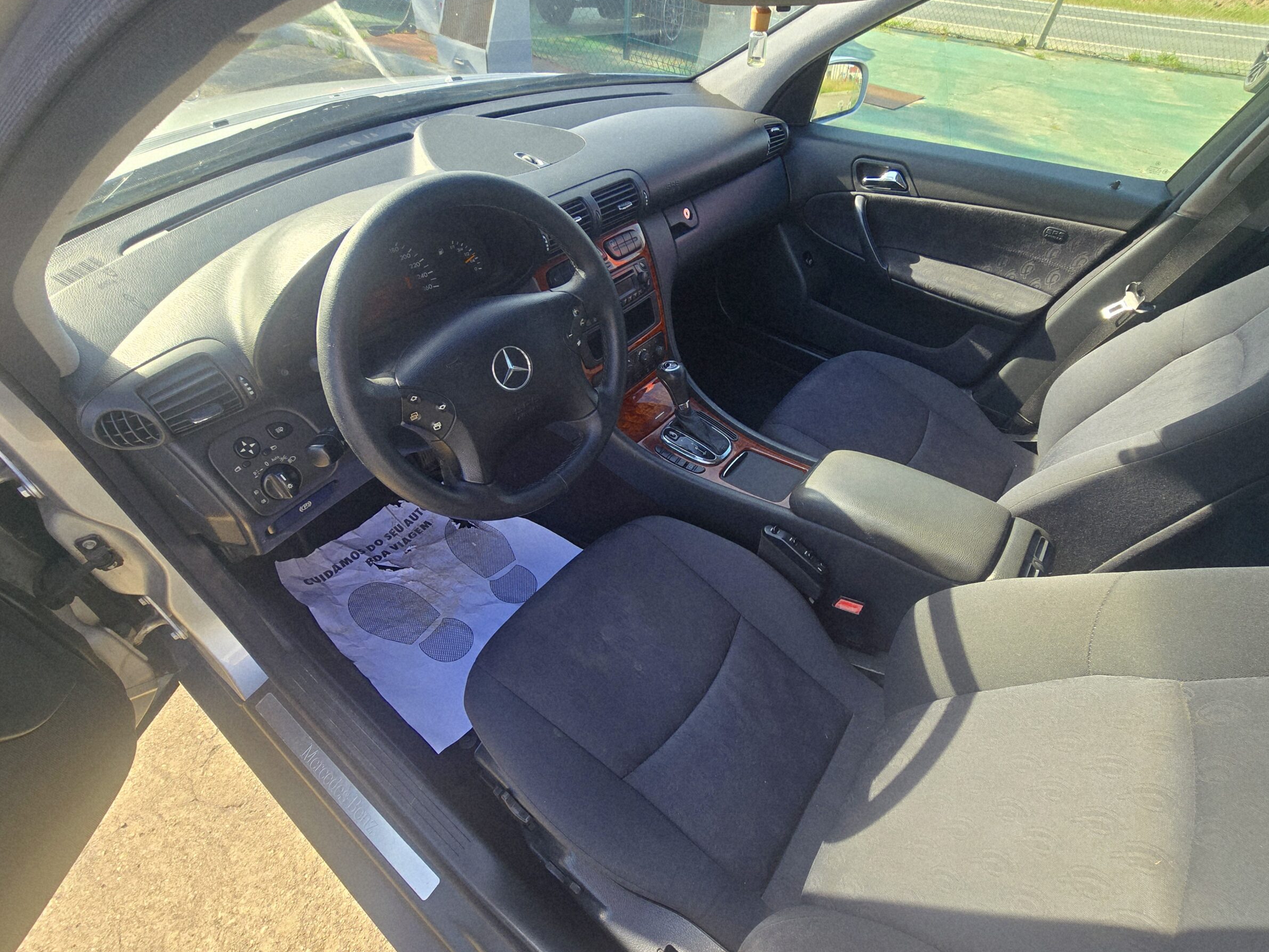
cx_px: 649
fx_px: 513
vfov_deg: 85.7
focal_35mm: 14
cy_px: 489
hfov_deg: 102.0
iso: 50
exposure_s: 1/292
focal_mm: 2.2
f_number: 2.2
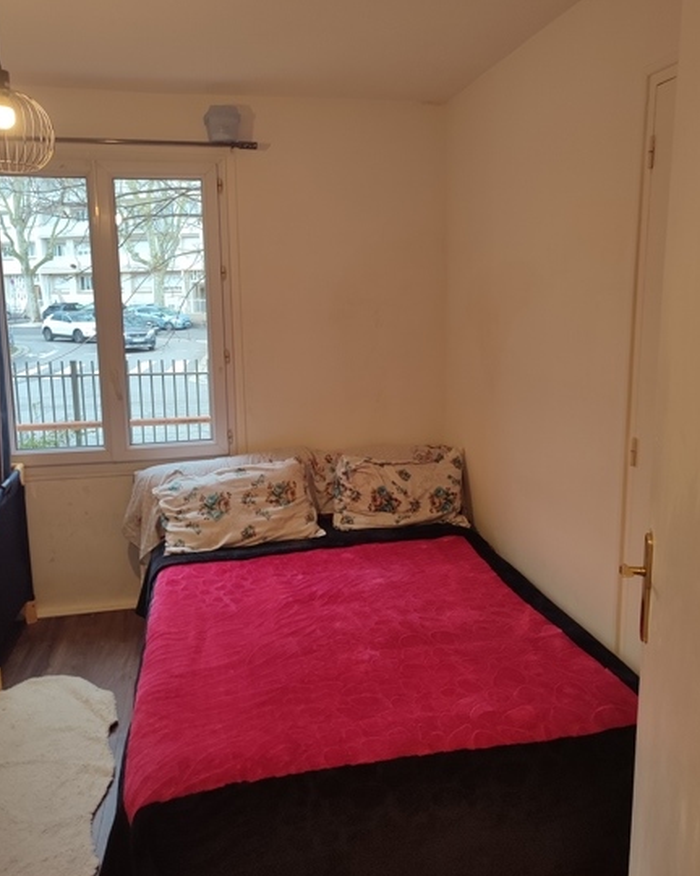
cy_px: 402
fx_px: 674
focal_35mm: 26
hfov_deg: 54.9
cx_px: 347
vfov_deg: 66.0
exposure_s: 1/33
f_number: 1.89
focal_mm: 5.89
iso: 99
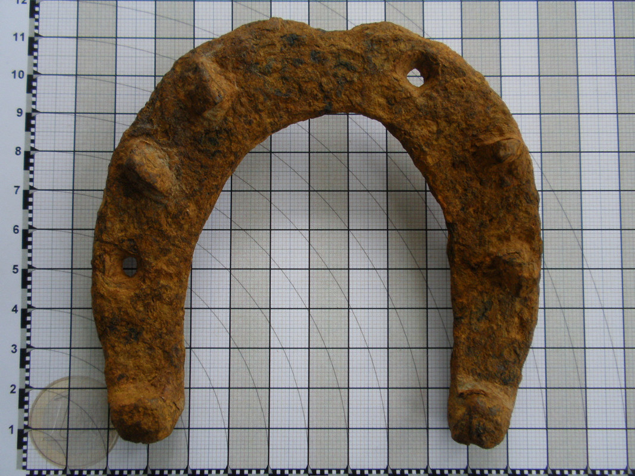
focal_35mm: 37
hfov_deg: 50.1
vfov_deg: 38.7
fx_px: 679
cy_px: 238
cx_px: 318
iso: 80
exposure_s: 1/25
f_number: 3.5
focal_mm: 6.6
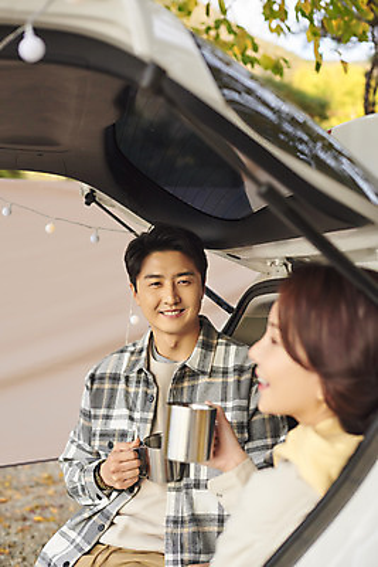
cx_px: 189
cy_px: 284
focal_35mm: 50
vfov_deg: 39.6
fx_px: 787
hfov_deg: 27.0
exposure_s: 1/800
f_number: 3.2
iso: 800
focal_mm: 50
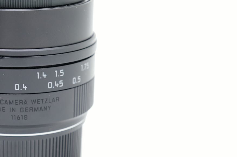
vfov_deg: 13.9
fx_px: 644
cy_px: 82
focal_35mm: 98
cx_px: 20
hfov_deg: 20.4
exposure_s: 1/60
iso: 800
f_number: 8
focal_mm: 43
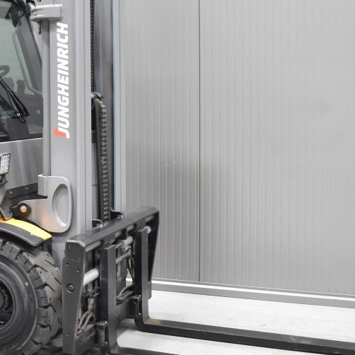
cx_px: -23
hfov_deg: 24.2
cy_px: 129
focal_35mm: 67
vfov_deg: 25.6
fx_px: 777
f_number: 5
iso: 1600
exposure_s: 1/20
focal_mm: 22
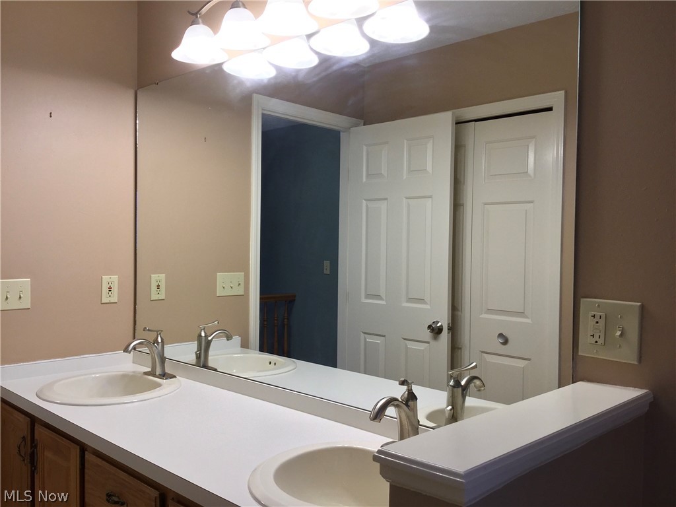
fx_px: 605
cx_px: 338
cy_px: 254
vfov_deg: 45.4
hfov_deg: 58.4
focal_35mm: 31
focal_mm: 3.3
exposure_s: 1/30
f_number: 2.4
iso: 32
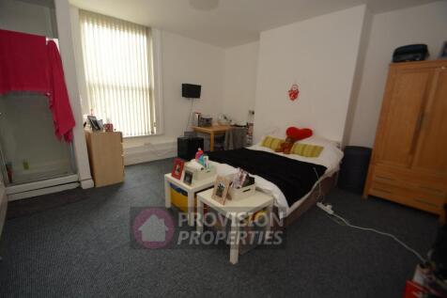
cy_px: 149
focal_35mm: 15
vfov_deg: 77.3
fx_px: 186
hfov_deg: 100.4
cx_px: 224
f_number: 4
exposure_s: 1/60
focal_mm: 10
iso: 400
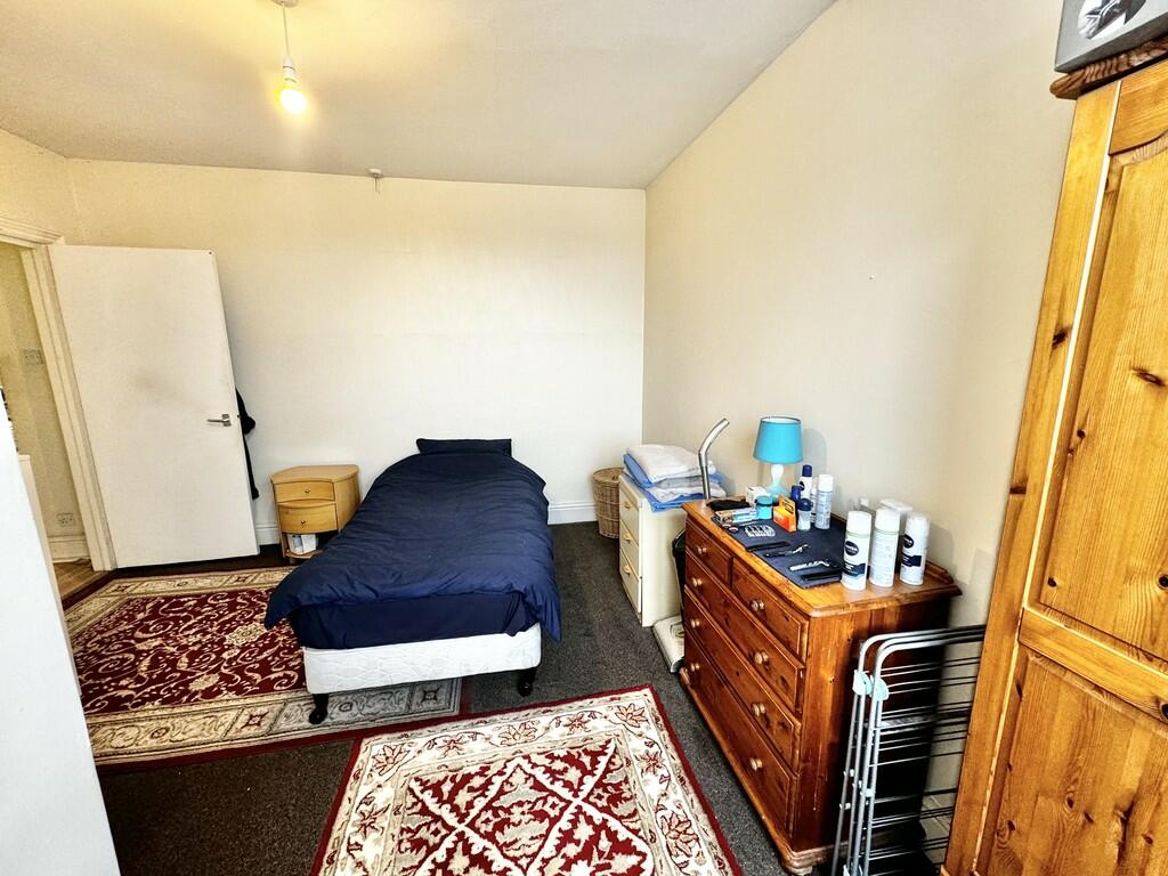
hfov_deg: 102.1
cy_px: 438
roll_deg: +0.2
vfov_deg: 85.7
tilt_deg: -11.4
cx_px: 584
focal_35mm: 14
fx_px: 472
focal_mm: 2.22
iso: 200
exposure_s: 1/50
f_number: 2.2
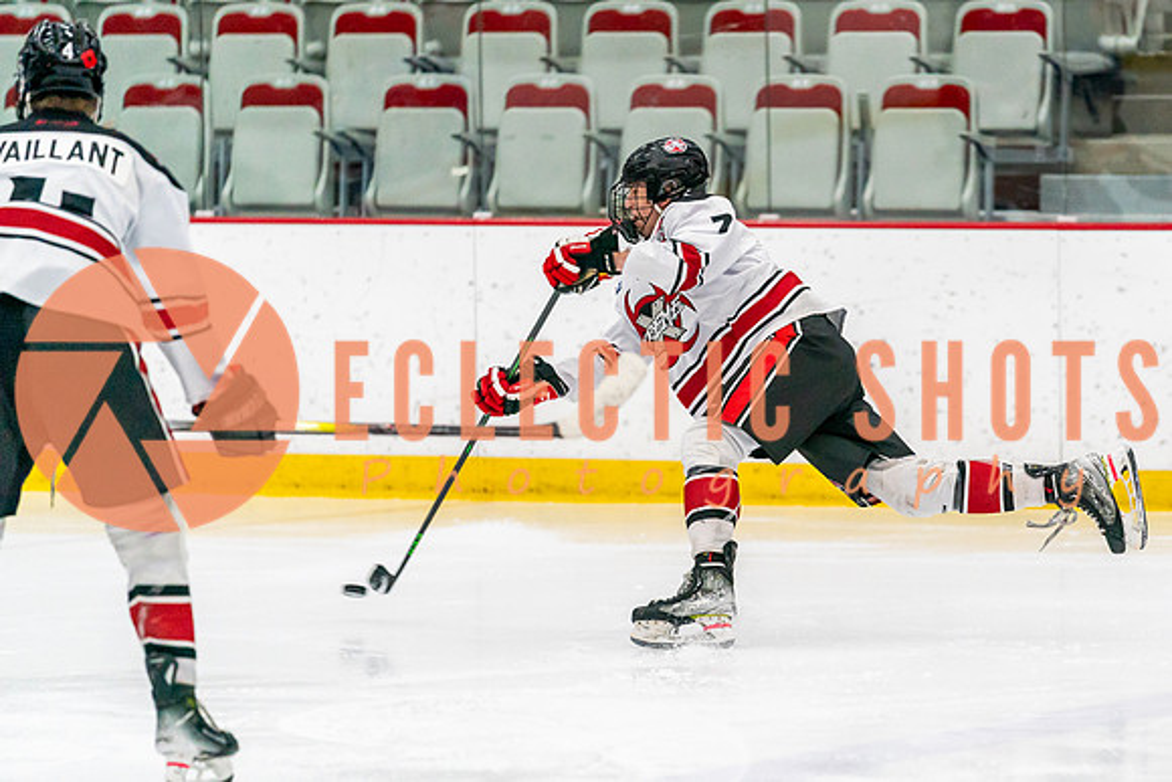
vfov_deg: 5.2
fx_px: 8671
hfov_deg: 7.7
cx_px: 780
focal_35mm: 266
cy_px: 391
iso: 3200
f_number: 2.8
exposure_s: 1/1250
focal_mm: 200
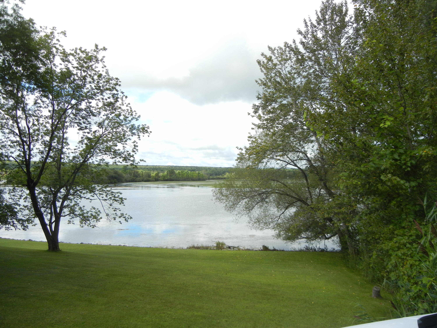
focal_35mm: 30
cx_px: 218
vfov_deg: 46.8
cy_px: 164
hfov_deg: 60.0
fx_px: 379
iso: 160
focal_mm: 5.4
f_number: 3.5
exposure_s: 1/676
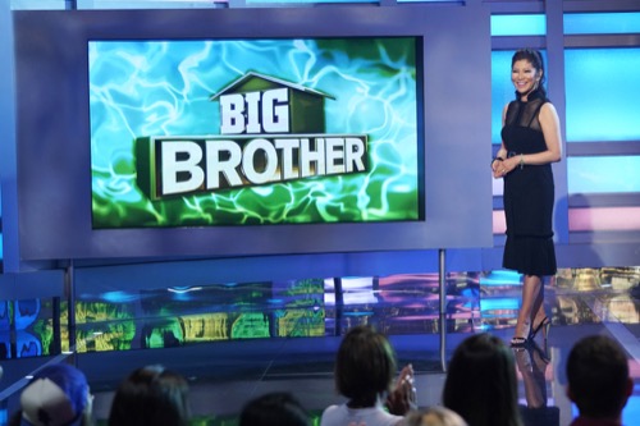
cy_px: 213
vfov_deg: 12.7
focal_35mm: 108
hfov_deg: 18.9
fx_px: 1919
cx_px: 320
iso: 3200
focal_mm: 108
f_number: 4.5
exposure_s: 1/250
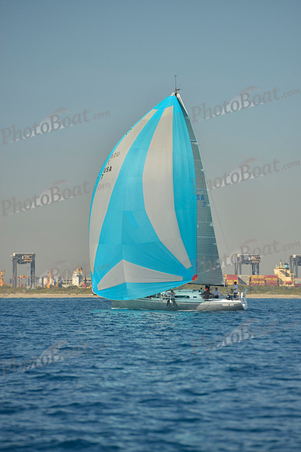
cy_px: 226
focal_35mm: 195
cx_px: 150
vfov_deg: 10.5
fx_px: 2444
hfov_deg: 7.0
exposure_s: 1/800
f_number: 5.6
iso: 200
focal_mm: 195
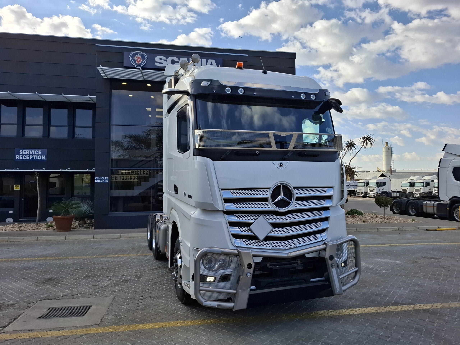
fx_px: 306
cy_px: 172
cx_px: 230
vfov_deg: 58.9
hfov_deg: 73.9
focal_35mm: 23
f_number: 1.8
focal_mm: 5.54
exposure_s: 1/1481
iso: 50
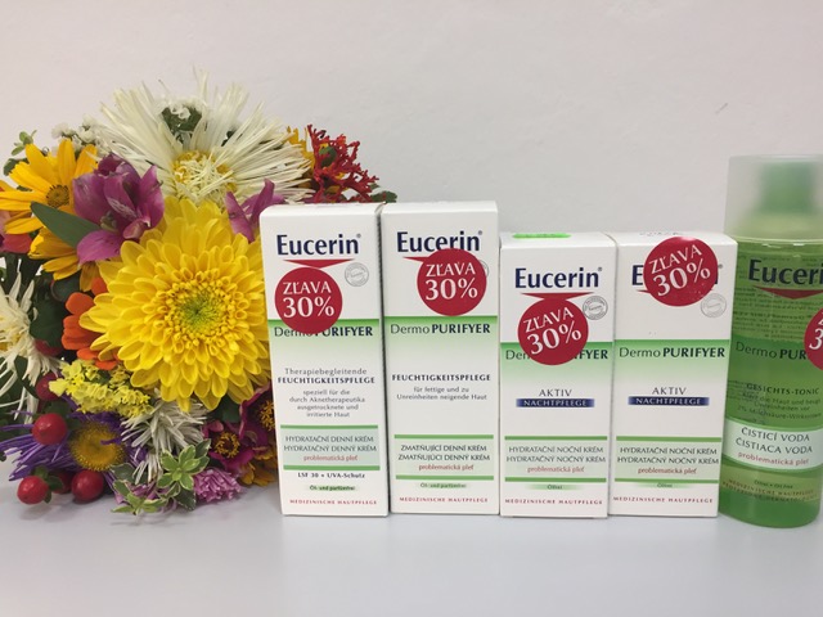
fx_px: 689
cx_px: 412
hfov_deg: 61.7
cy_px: 308
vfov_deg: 48.2
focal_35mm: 29
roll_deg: +0.2
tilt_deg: -12.8
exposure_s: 1/33
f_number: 2.2
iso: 40
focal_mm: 4.15
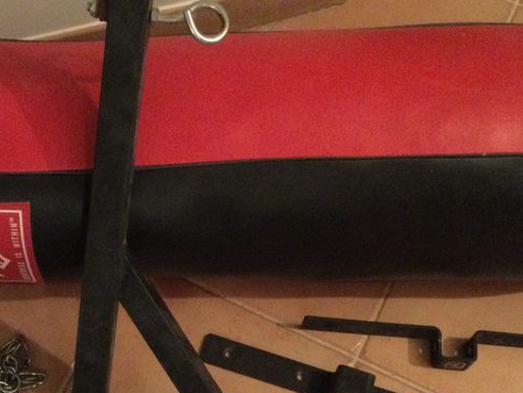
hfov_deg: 30.6
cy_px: 297
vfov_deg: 23.0
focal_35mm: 63
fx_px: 952
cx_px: 204
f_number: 2.4
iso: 800
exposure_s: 1/17
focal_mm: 3.3
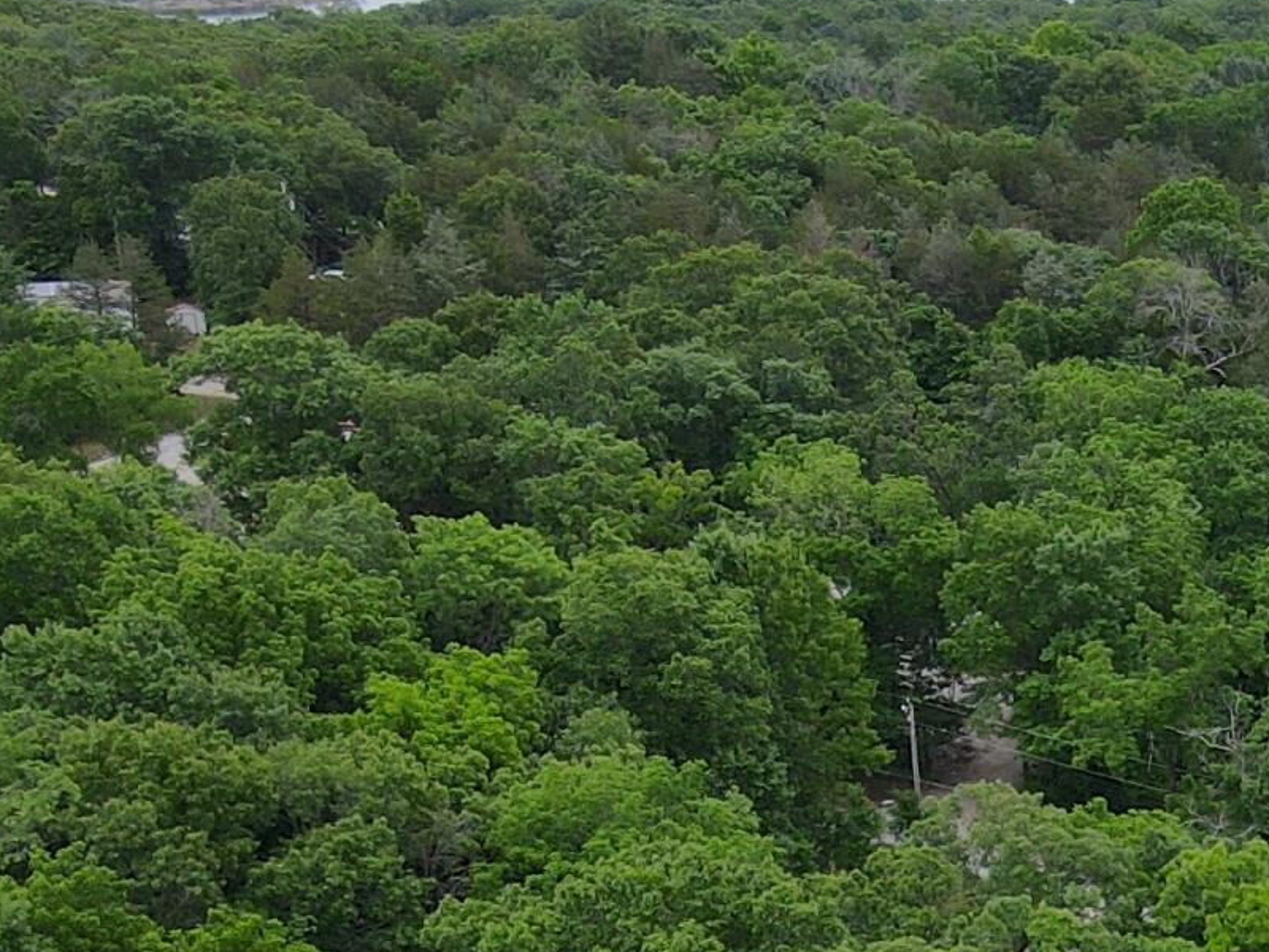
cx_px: 1528
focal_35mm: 90
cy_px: 1355
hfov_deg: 20.4
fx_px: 3299
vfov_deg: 15.4
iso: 100
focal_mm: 4.5
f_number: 2.8
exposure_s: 1/320
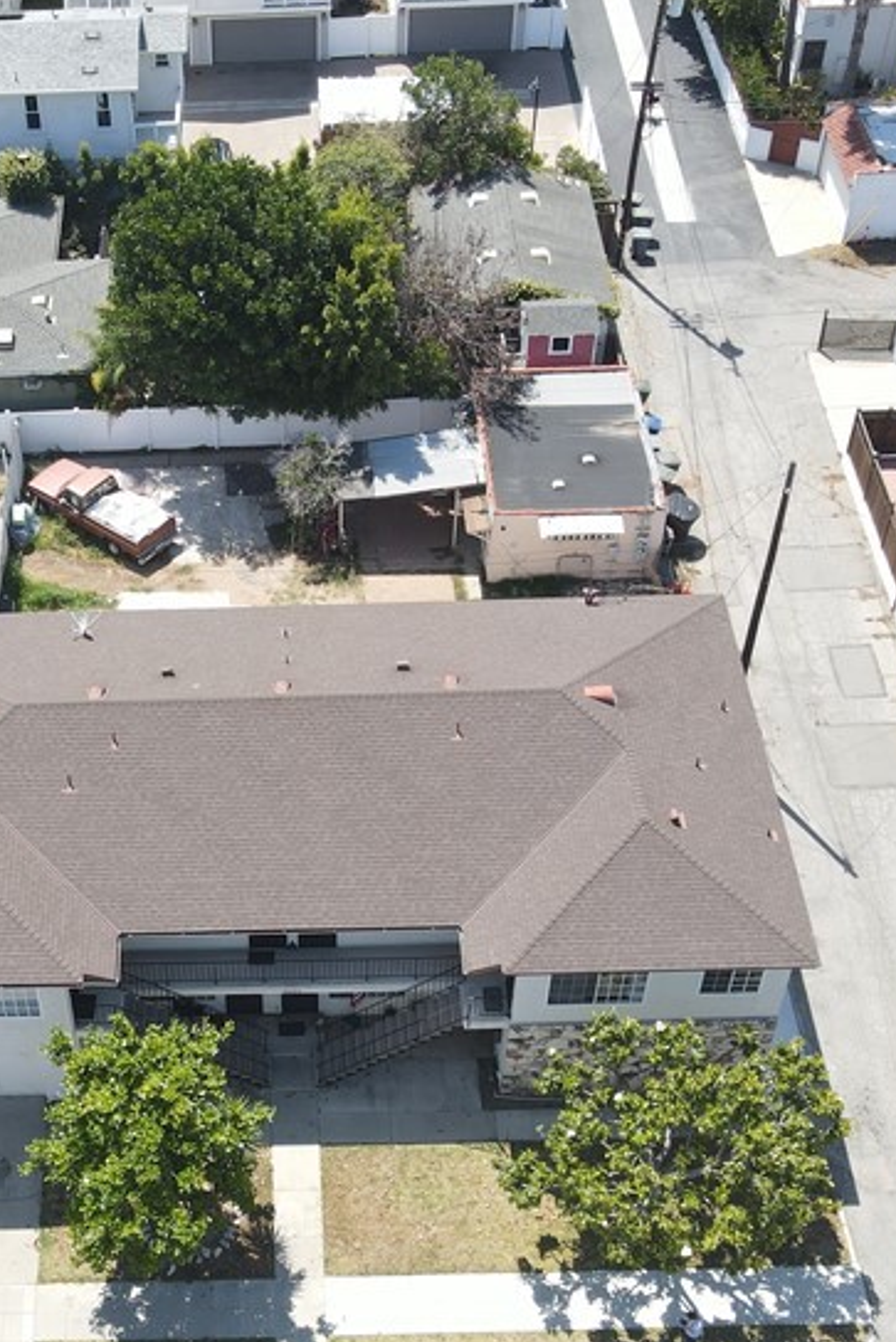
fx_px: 1753
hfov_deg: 28.2
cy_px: 841
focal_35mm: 47
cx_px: 217
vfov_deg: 41.6
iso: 100
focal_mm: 4.5
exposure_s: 1/320
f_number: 2.8
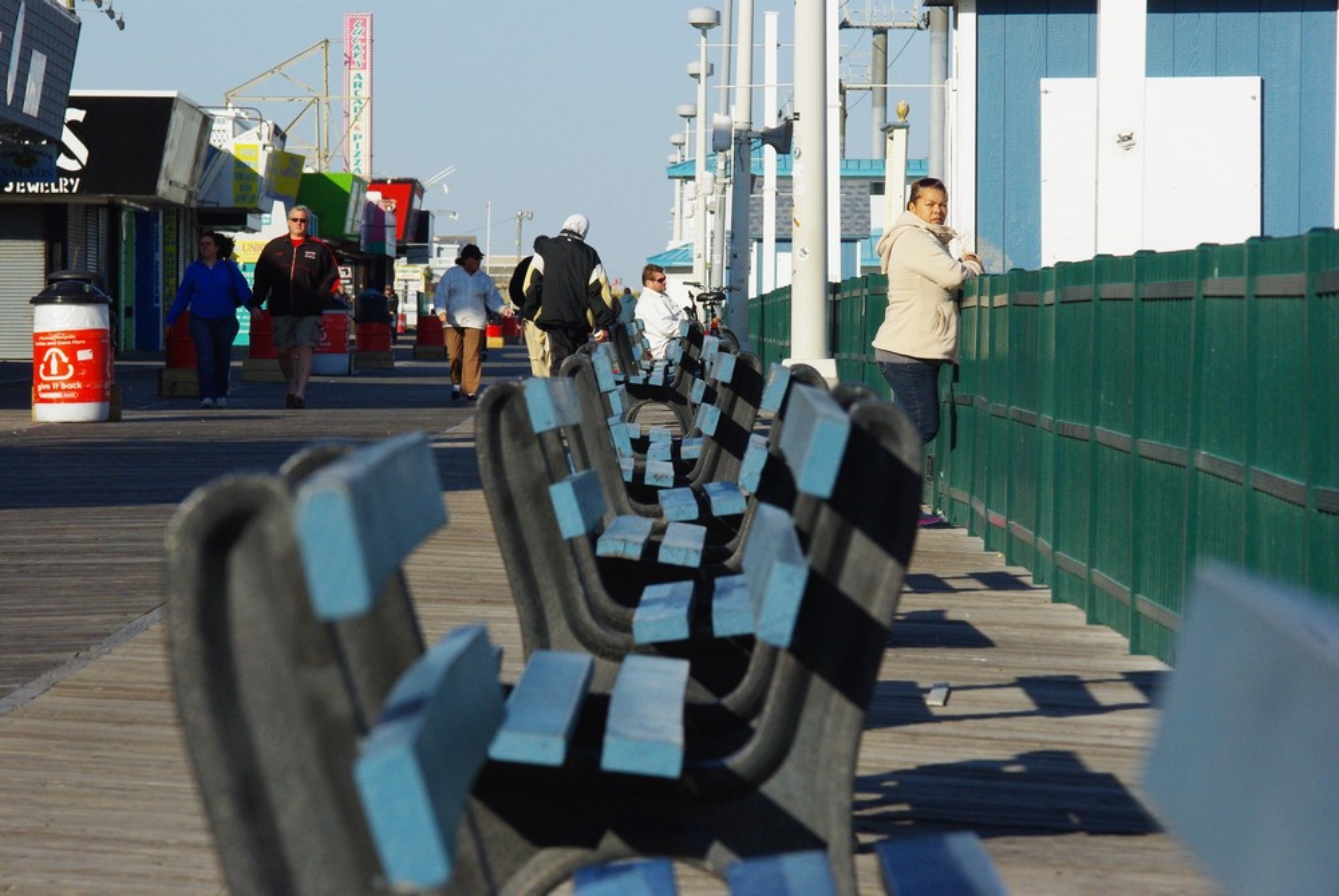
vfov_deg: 7.2
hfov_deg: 10.7
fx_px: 7148
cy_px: 448
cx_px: 670
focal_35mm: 192
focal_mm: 128
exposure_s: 1/1000
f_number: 11
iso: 800
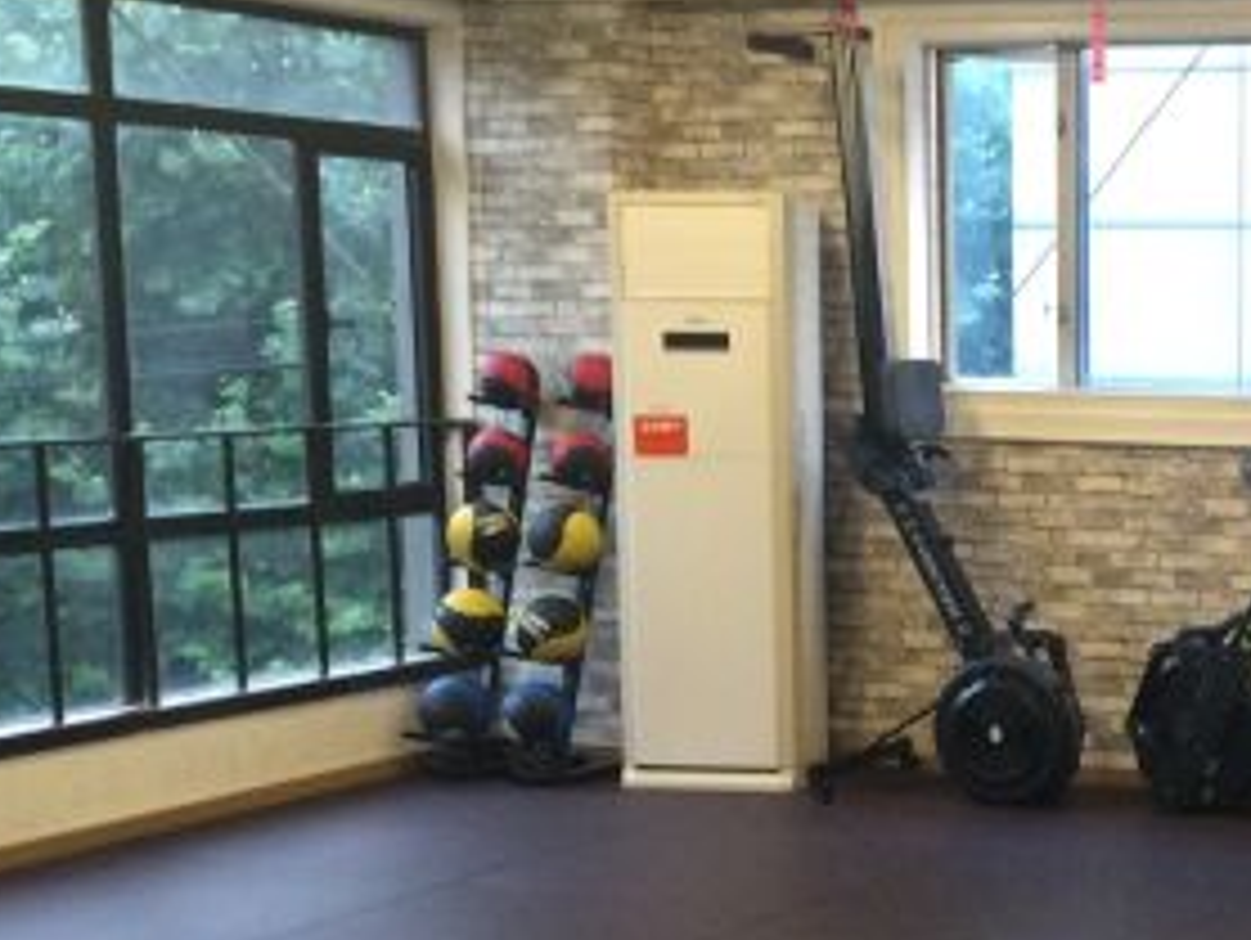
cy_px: 690
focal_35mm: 73
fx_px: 2640
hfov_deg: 24.9
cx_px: 1359
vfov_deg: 20.1
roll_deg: -1.0
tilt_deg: -9.2
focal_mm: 4.15
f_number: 2.2
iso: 160
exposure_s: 1/33
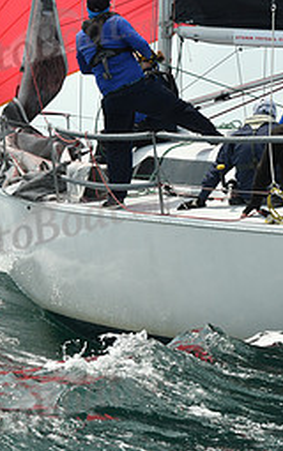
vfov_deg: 7.5
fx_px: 3421
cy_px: 112
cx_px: 264
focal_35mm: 278
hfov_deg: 4.7
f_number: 8
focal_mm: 120
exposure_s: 1/1250
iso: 320
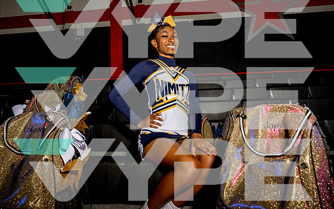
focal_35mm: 25
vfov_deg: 49.3
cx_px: 165
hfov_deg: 72.5
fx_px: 228
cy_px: 99
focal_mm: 24
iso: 160
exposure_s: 1/500
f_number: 5.6
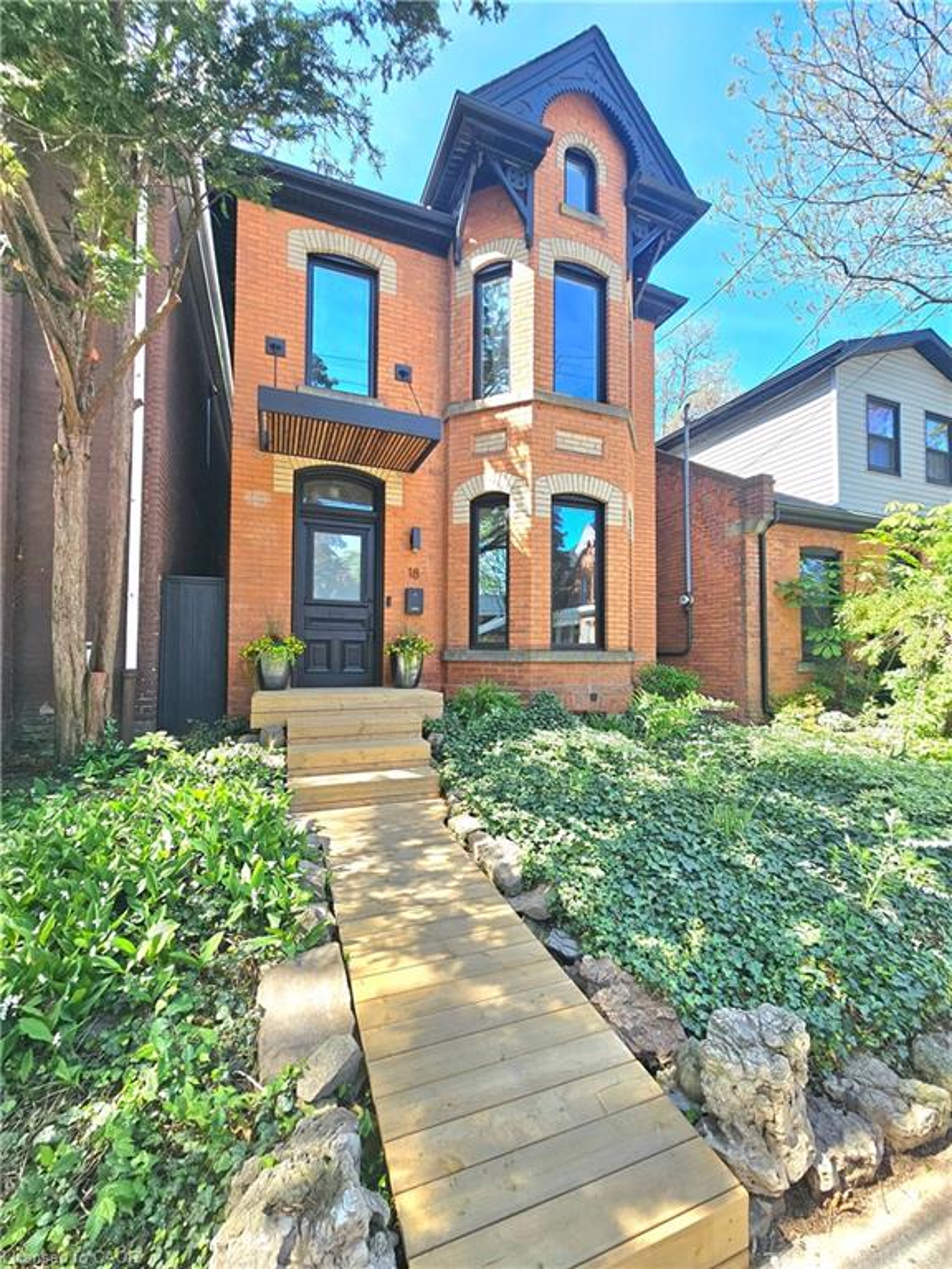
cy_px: 634
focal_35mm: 13
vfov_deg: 106.2
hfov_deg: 89.9
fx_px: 477
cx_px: 476
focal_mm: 2.2
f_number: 2.2
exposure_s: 1/323
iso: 50
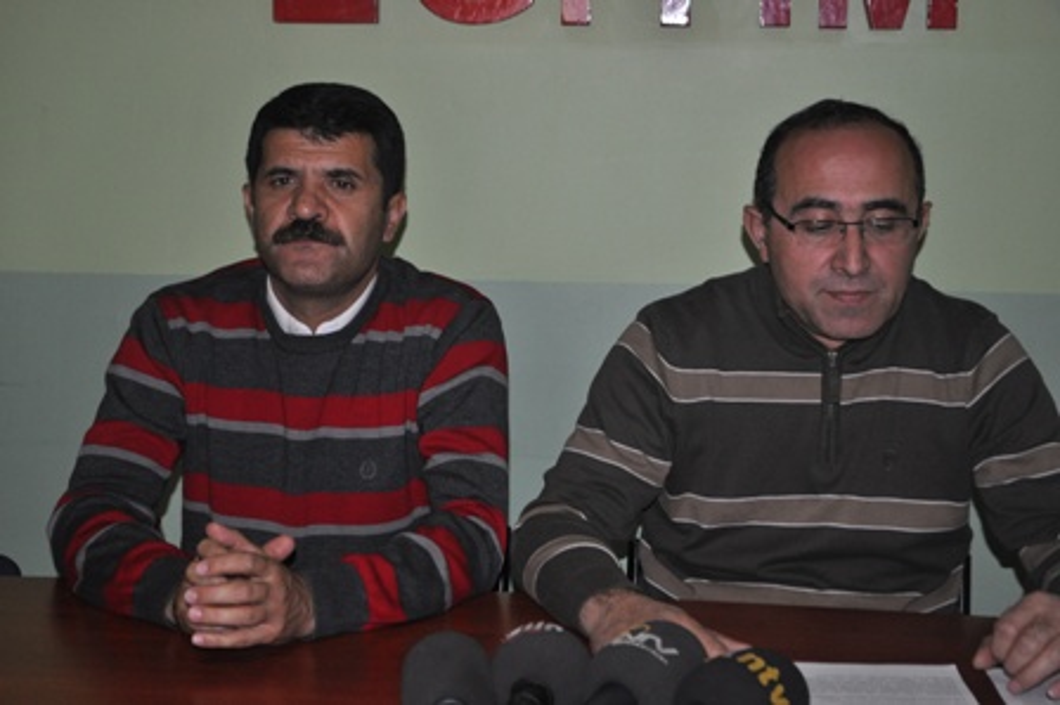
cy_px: 352
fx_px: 1942
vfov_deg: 20.6
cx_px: 530
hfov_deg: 30.5
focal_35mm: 66
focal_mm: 44
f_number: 5.3
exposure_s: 1/60
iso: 800
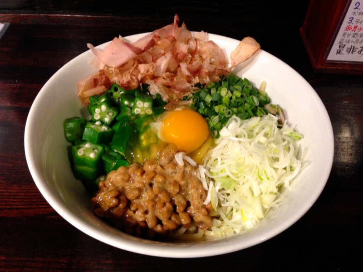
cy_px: 136
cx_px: 182
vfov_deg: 42.9
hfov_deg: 55.4
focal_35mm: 33
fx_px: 346
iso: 200
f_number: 2.4
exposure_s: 1/20
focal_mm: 4.12
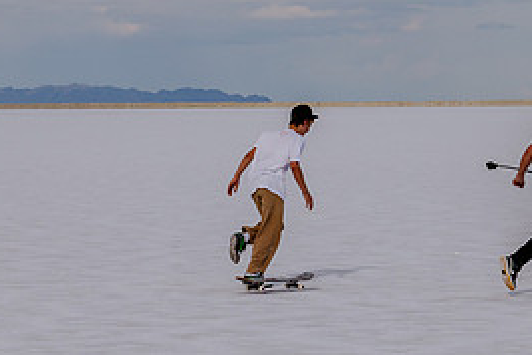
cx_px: 283
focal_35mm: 195
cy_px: 192
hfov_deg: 10.5
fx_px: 2881
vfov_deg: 7.0
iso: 250
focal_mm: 65
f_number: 10
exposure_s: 1/1250
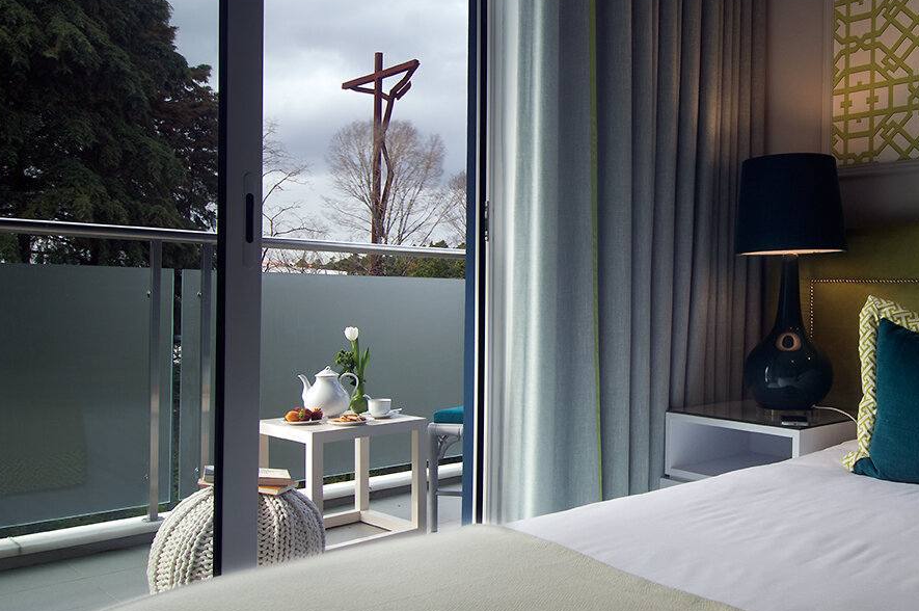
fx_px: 811
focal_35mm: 32
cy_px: 301
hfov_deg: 56.5
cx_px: 675
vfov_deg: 41.2
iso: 100
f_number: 14
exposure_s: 1/3
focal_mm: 13
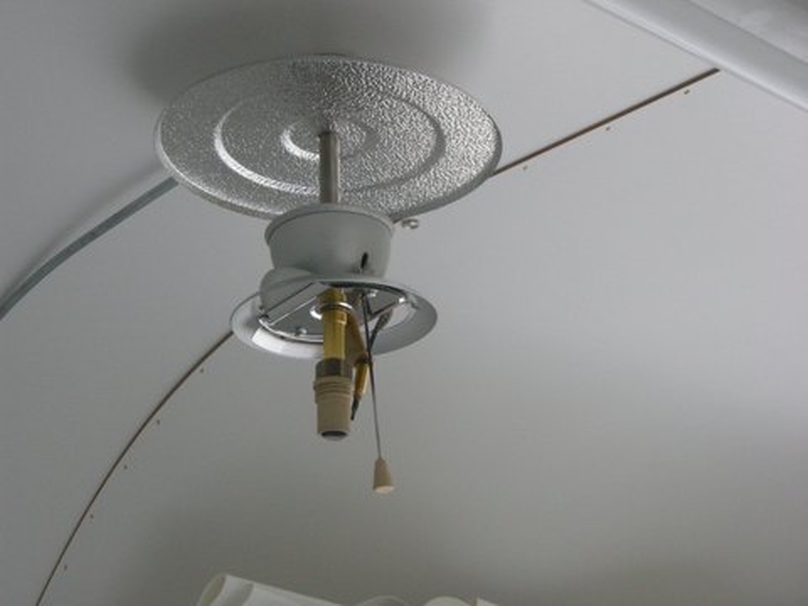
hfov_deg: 26.0
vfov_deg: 19.6
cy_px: 303
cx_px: 404
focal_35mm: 75
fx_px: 1751
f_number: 3.9
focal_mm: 15.7
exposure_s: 1/160
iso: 400
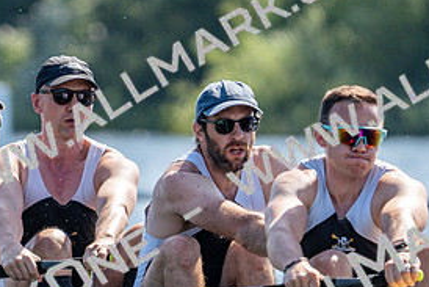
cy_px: 222
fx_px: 10587
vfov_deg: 1.6
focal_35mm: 888
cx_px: 113
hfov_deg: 2.3
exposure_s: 1/2000
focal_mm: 419
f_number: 6.3
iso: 500
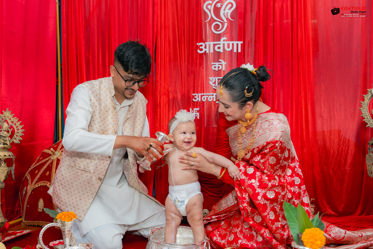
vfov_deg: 34.2
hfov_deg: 49.6
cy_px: 124
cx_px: 186
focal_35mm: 39
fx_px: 404
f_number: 4
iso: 320
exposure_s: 1/200
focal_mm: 26.6
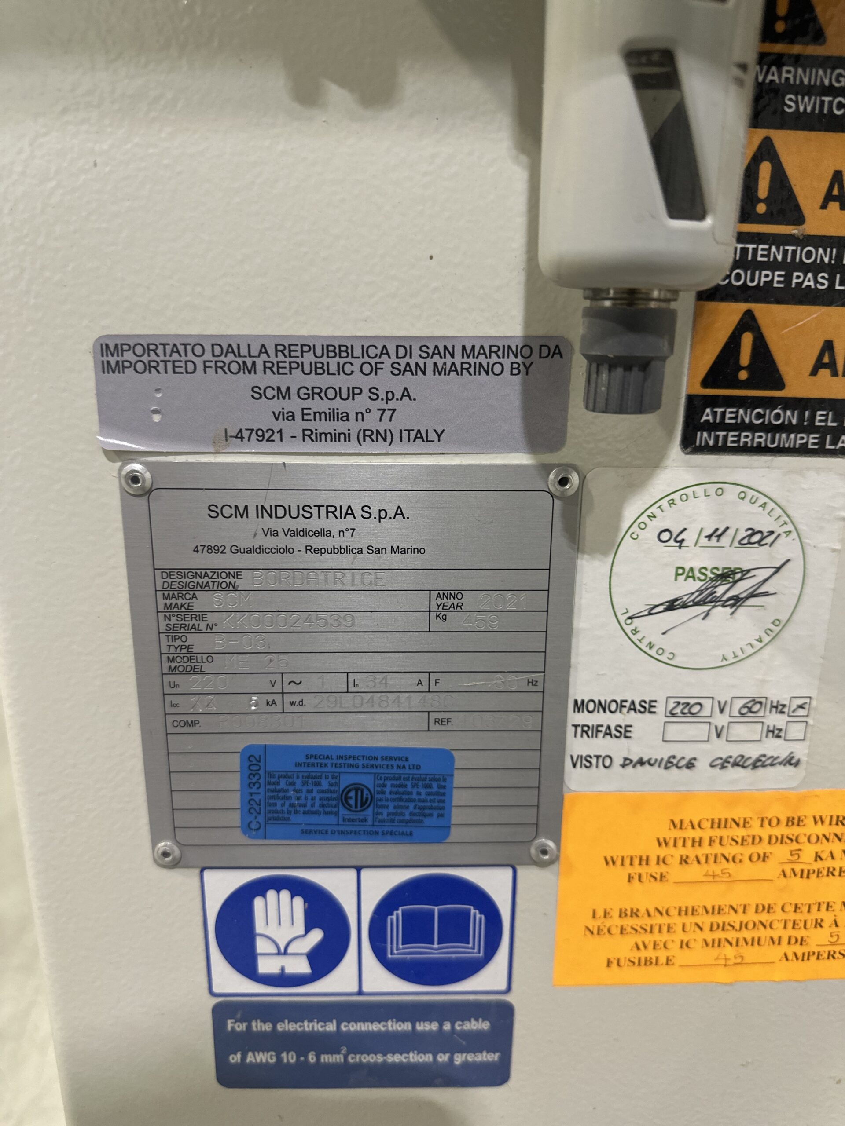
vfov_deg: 71.6
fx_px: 781
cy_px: 563
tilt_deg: -15.2
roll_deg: -2.6
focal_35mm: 24
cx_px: 422
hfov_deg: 56.8
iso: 200
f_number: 1.78
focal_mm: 6.86
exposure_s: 1/60
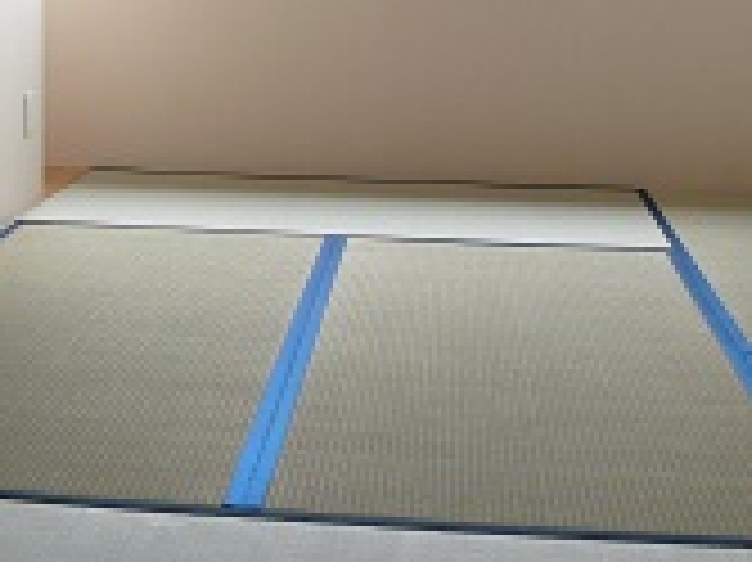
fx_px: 1454
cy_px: 130
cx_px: 203
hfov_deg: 28.6
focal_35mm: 67
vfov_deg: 21.7
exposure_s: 1/20
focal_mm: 4.6
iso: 100
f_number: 2.8
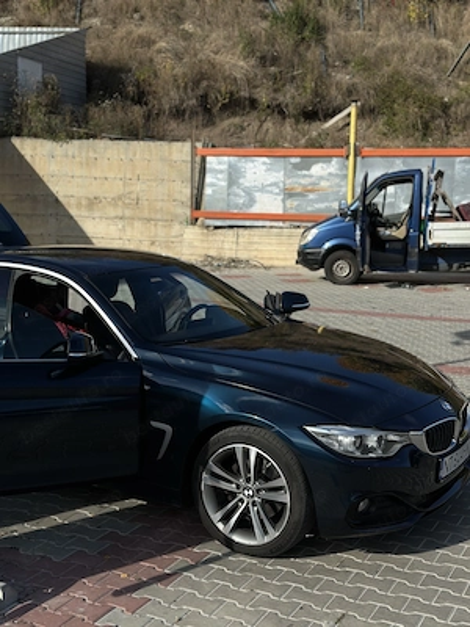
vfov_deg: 39.7
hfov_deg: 30.3
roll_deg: -1.8
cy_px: 314
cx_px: 235
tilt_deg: -6.1
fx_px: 869
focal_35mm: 48
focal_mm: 6.86
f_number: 1.78
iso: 100
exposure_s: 1/5882
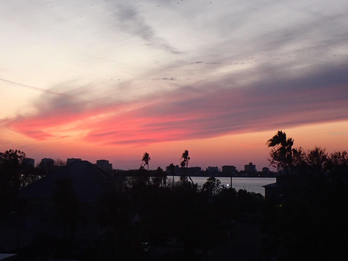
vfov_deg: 17.4
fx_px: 855
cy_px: 133
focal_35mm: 85
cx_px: 170
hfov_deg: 23.0
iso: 500
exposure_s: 1/80
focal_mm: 14.62
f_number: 4.3
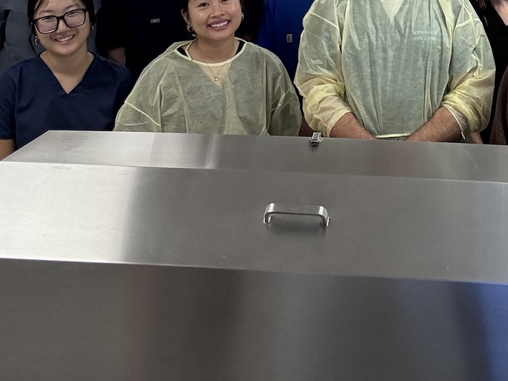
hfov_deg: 31.7
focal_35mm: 60
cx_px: 366
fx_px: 881
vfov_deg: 22.1
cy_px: -105
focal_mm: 2.69
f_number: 1.9
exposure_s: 1/60
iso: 200
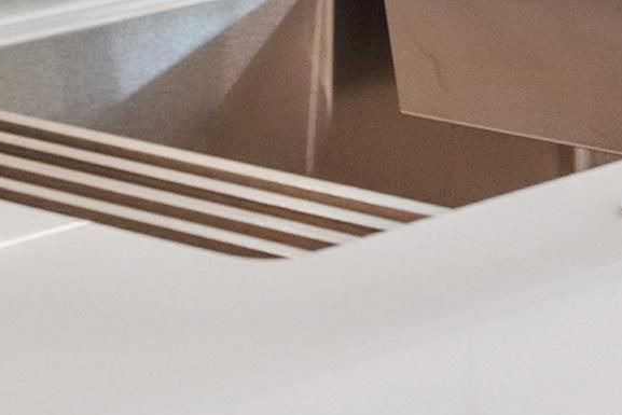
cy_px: -743
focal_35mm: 191
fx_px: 3301
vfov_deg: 6.6
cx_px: -224
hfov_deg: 10.5
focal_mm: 19
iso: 400
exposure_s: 1/5
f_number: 8
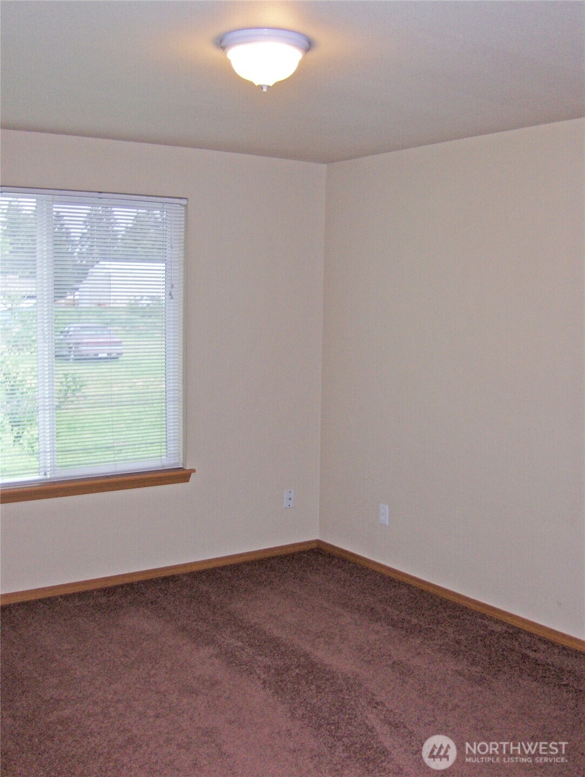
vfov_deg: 52.6
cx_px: 292
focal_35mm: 35
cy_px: 388
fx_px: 787
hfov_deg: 40.8
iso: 153
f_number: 2.8
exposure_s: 1/60
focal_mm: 7.5
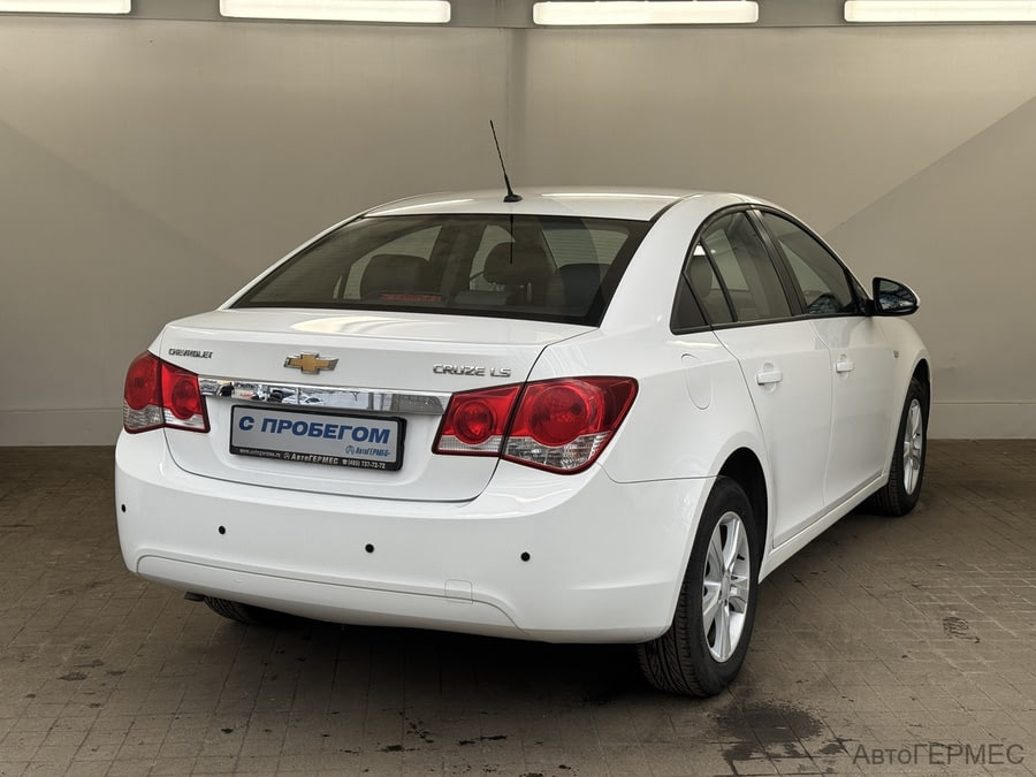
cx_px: 518
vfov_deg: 30.3
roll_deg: -1.5
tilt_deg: -9.6
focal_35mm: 48
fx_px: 1437
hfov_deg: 39.7
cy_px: 388
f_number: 1.78
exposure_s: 1/615
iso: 64
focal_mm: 6.76
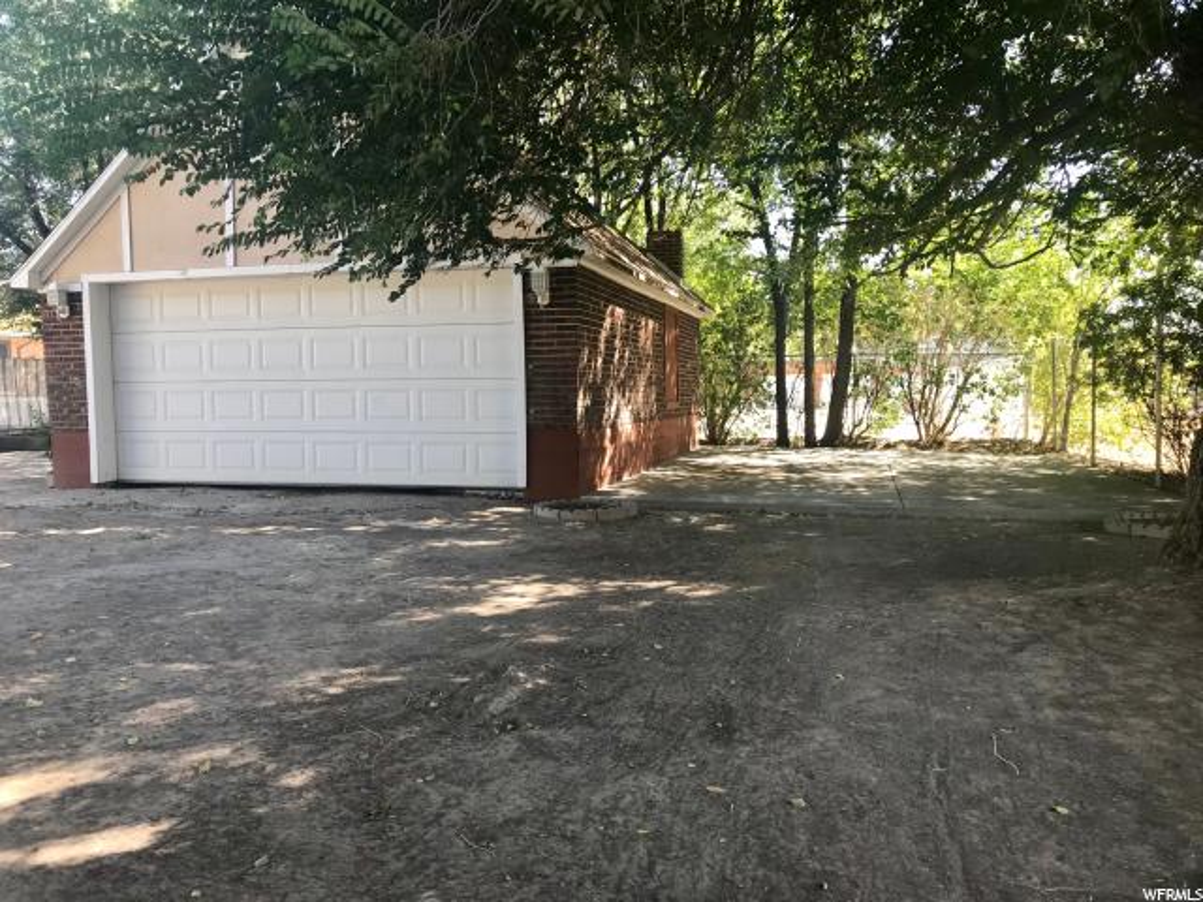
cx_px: 602
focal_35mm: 28
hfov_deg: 63.4
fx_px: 973
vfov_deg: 49.7
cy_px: 451
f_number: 1.8
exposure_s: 1/128
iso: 20
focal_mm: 3.99
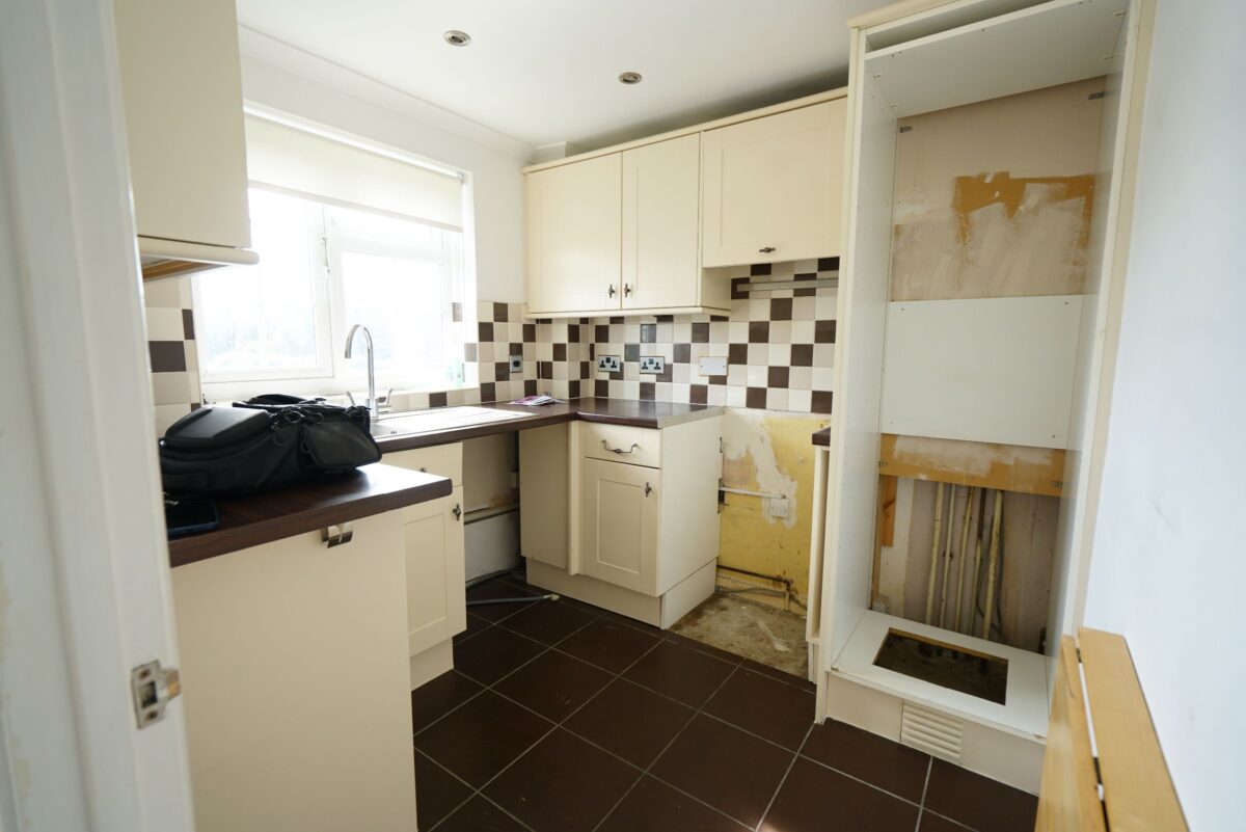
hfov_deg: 96.7
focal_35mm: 16
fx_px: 554
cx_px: 623
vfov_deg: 73.8
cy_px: 416
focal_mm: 16
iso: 400
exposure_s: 1/160
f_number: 4
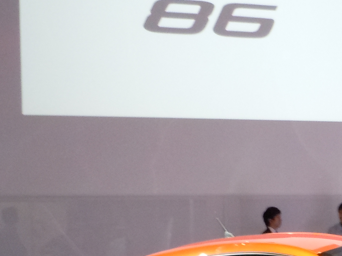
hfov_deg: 24.3
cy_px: 255
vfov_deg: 18.6
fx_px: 761
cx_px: 335
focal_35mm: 77
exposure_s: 1/25
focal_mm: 5
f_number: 3.7
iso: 500
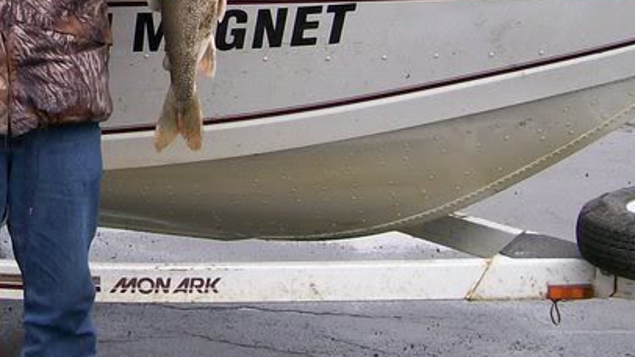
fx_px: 1666
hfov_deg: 20.7
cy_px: 5
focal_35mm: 99
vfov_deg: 12.1
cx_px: -25
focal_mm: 6
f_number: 2.7
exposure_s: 1/574
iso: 80
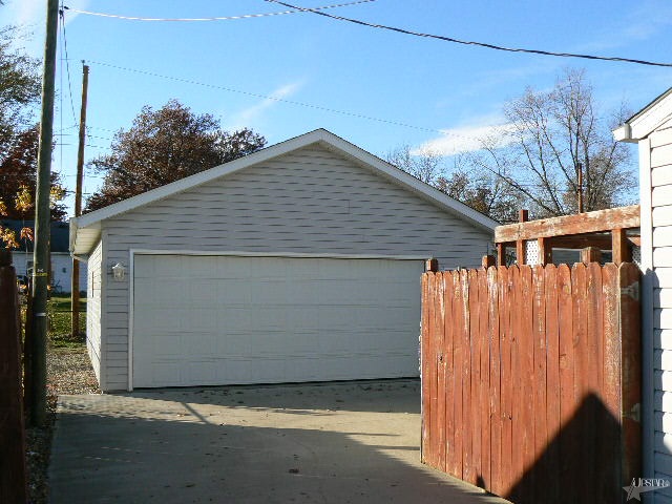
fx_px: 699
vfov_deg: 39.7
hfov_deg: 51.4
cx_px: 336
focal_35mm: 36
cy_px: 252
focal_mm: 6
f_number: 5.6
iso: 80
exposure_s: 1/400
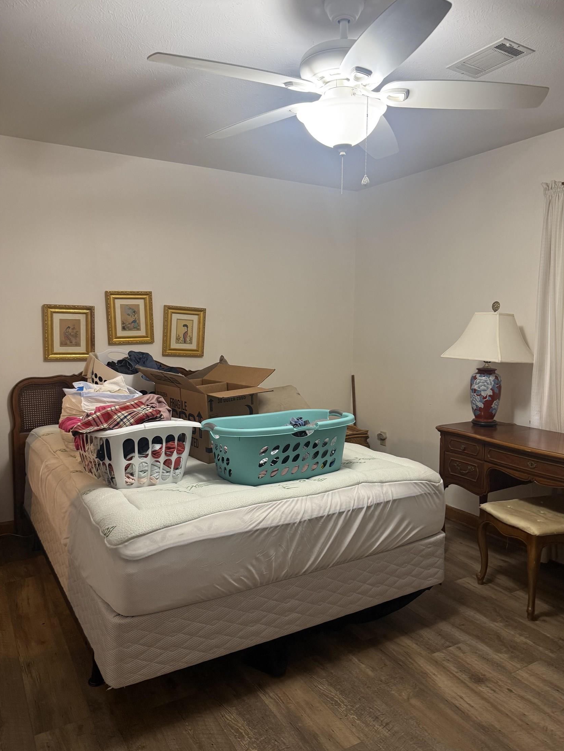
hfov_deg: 54.9
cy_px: 379
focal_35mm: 25
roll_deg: +0.1
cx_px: 290
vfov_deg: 69.4
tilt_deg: -5.0
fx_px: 543
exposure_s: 1/60
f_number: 1.78
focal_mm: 6.76
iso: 200
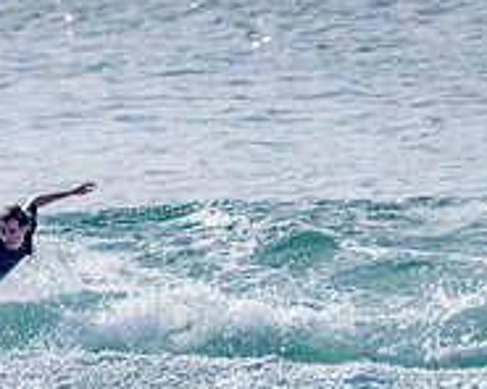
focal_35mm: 1805
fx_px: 26016
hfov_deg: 1.1
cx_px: -114
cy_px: 300
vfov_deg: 0.9
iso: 80
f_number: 5.6
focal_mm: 500
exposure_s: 1/2000
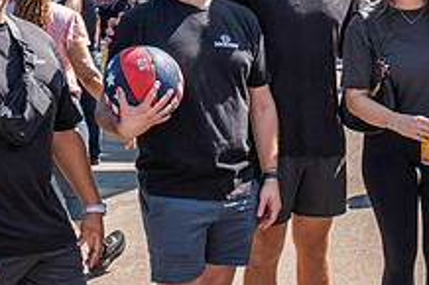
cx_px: 421
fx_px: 1048
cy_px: 152
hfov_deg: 22.3
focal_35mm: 88
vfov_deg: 15.5
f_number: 4.5
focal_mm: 33
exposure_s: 1/320
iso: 100
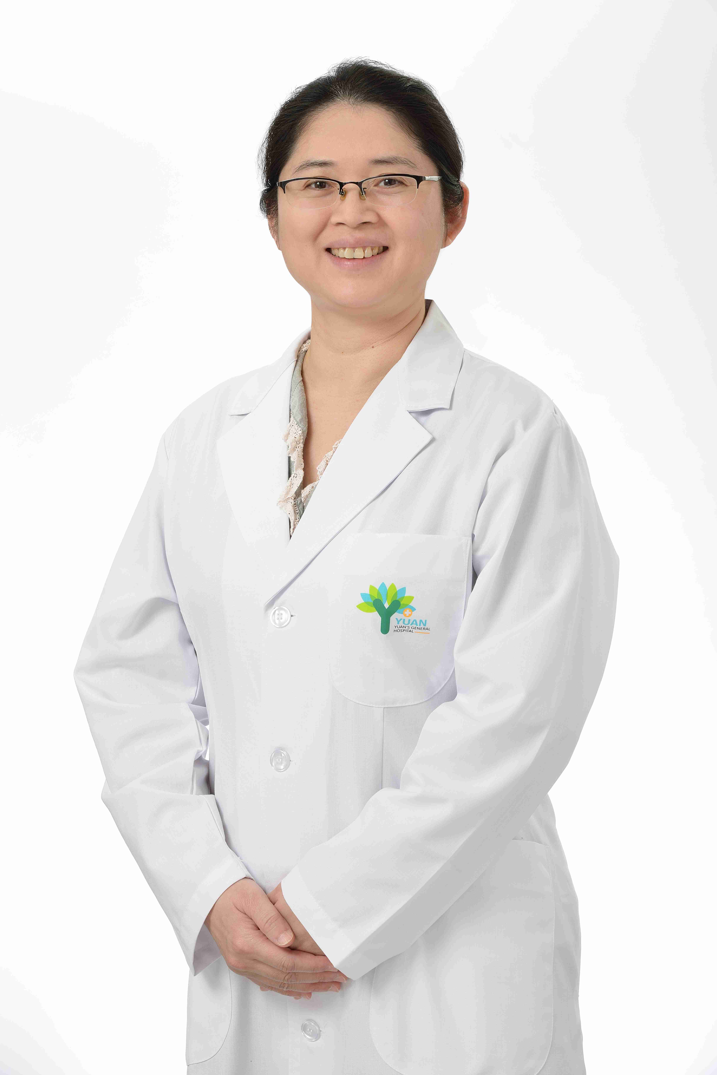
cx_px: 357
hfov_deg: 13.8
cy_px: 534
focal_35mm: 99
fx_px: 2957
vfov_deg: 20.6
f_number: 11
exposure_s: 1/125
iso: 125
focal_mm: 98
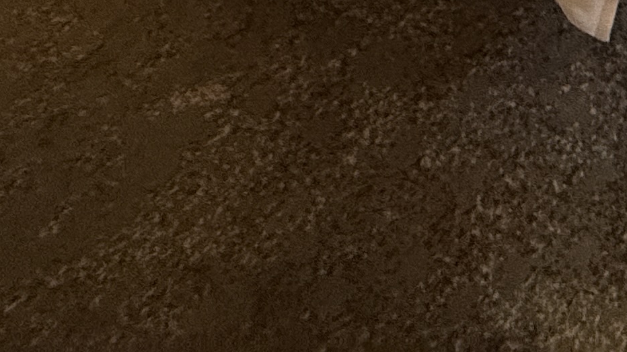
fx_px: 1097
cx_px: 1032
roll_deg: -1.8
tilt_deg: -29.3
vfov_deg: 11.6
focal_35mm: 66
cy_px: -662
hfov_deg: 23.0
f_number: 2.2
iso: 320
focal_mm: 2.22
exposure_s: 1/50
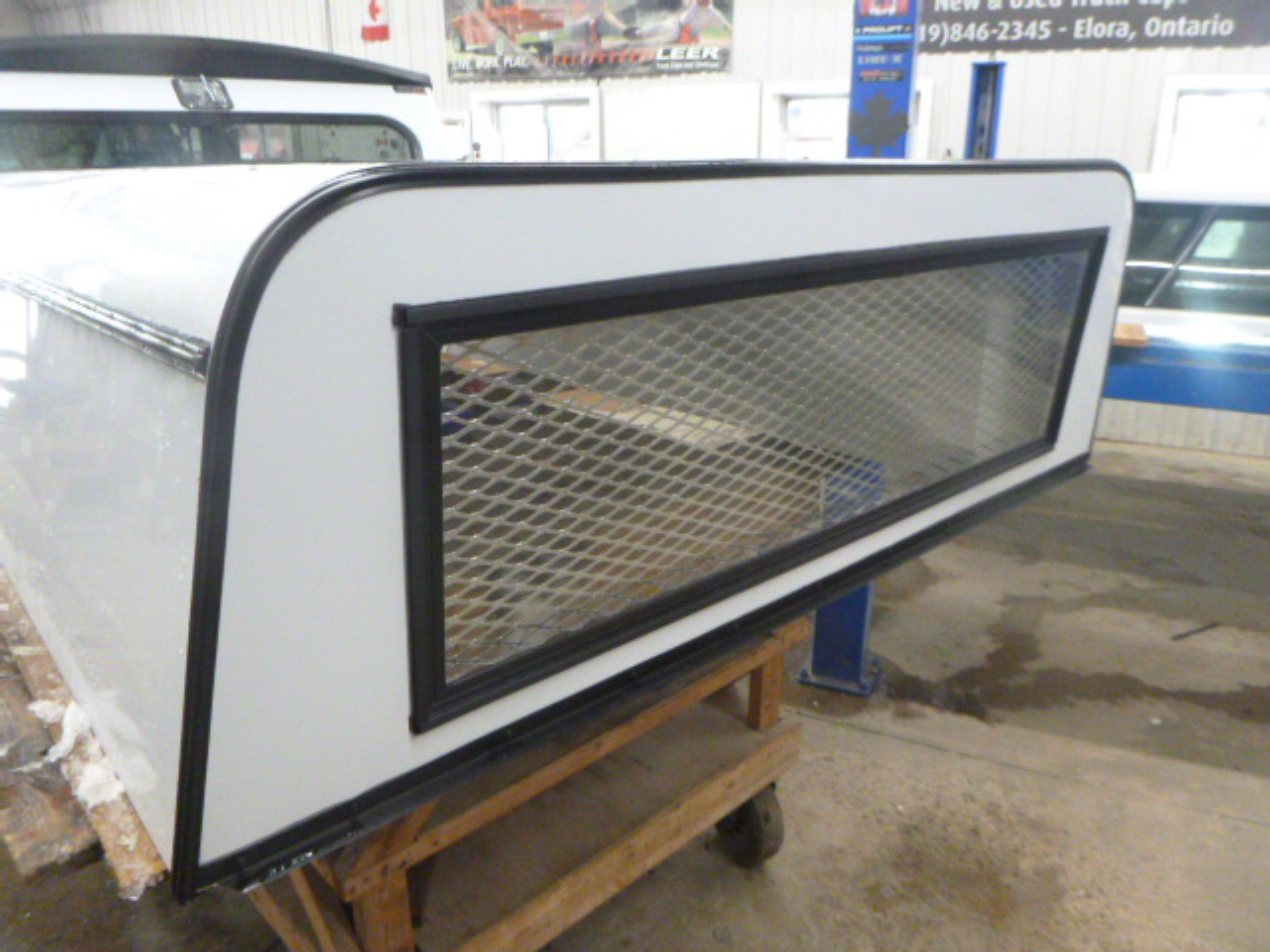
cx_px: 635
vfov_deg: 54.9
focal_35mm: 25
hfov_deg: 69.4
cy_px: 476
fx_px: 917
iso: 800
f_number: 3.9
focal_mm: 4.5
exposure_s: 1/40
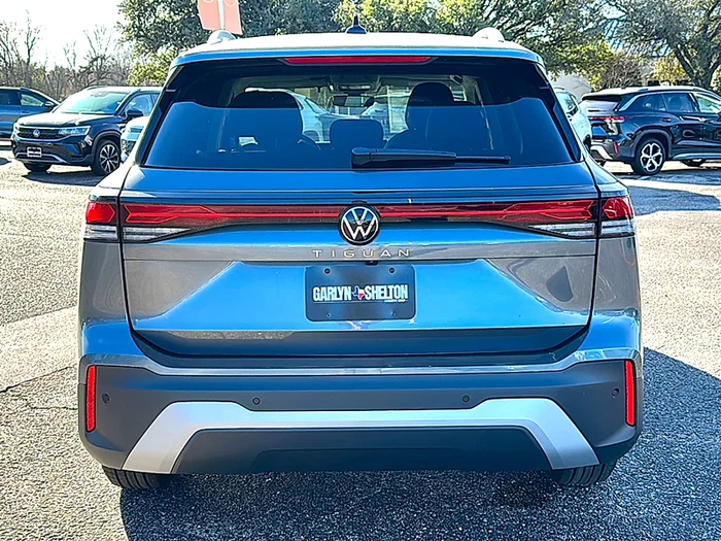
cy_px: 270
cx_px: 360
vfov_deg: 37.7
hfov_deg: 49.0
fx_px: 791
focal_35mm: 38
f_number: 1.78
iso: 100
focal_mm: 6.86
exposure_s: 1/1259
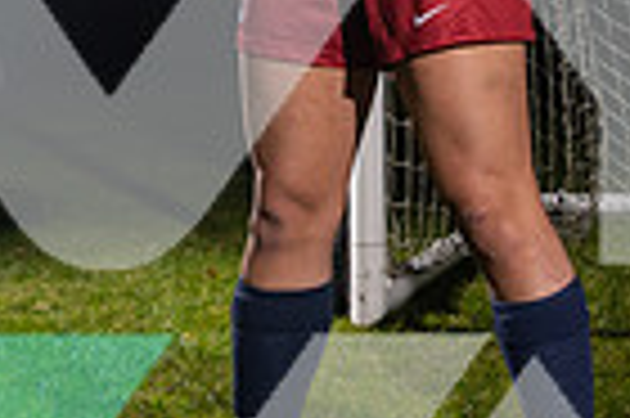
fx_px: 1888
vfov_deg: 12.5
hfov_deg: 17.5
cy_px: 29
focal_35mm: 108
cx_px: 864
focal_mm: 26
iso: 250
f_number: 8
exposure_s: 1/200
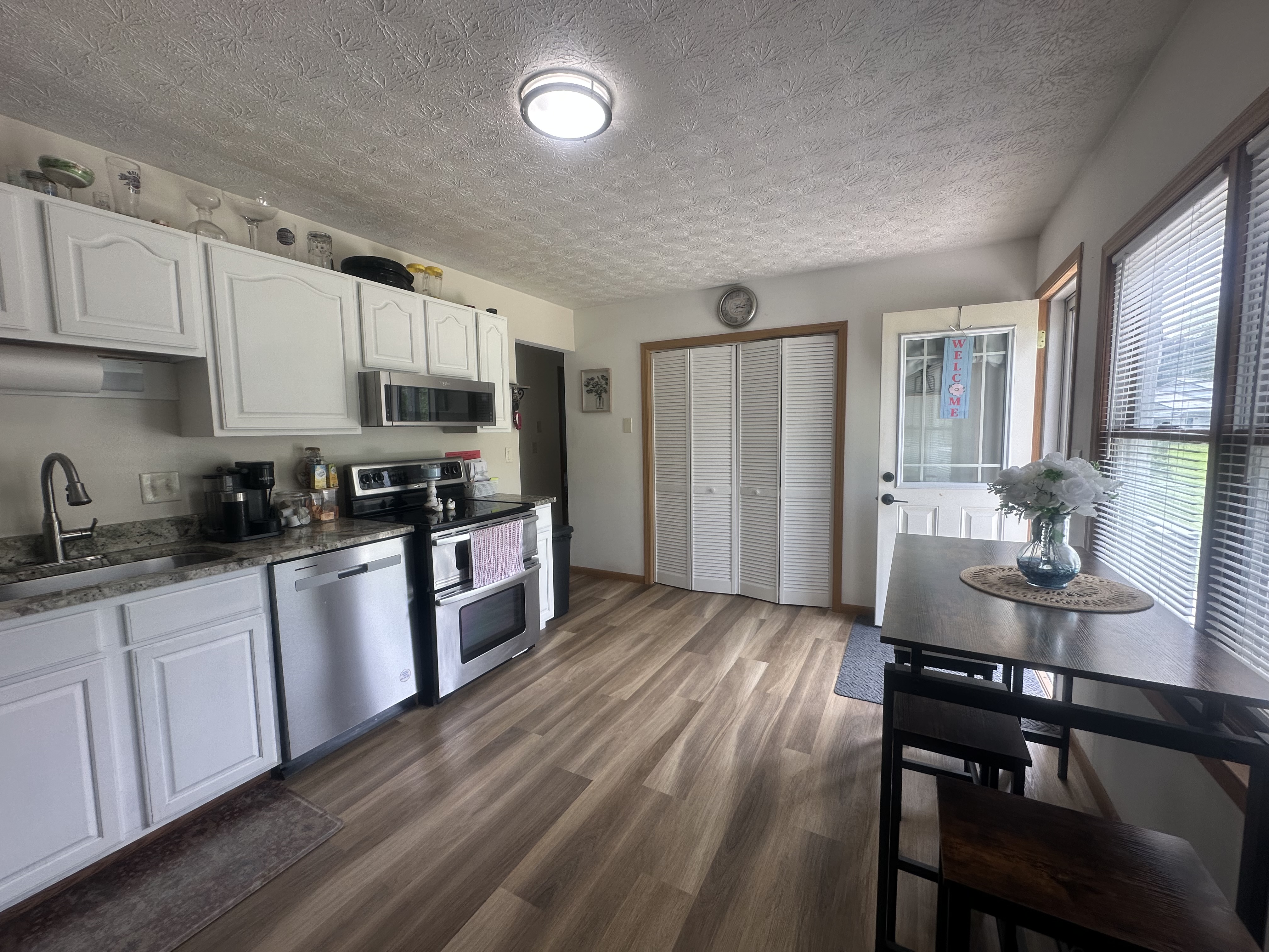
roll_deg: +0.1
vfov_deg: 85.7
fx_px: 513
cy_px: 476
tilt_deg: -5.4
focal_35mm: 14
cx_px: 634
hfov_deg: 102.1
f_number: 2.2
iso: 80
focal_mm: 2.22
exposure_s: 1/120
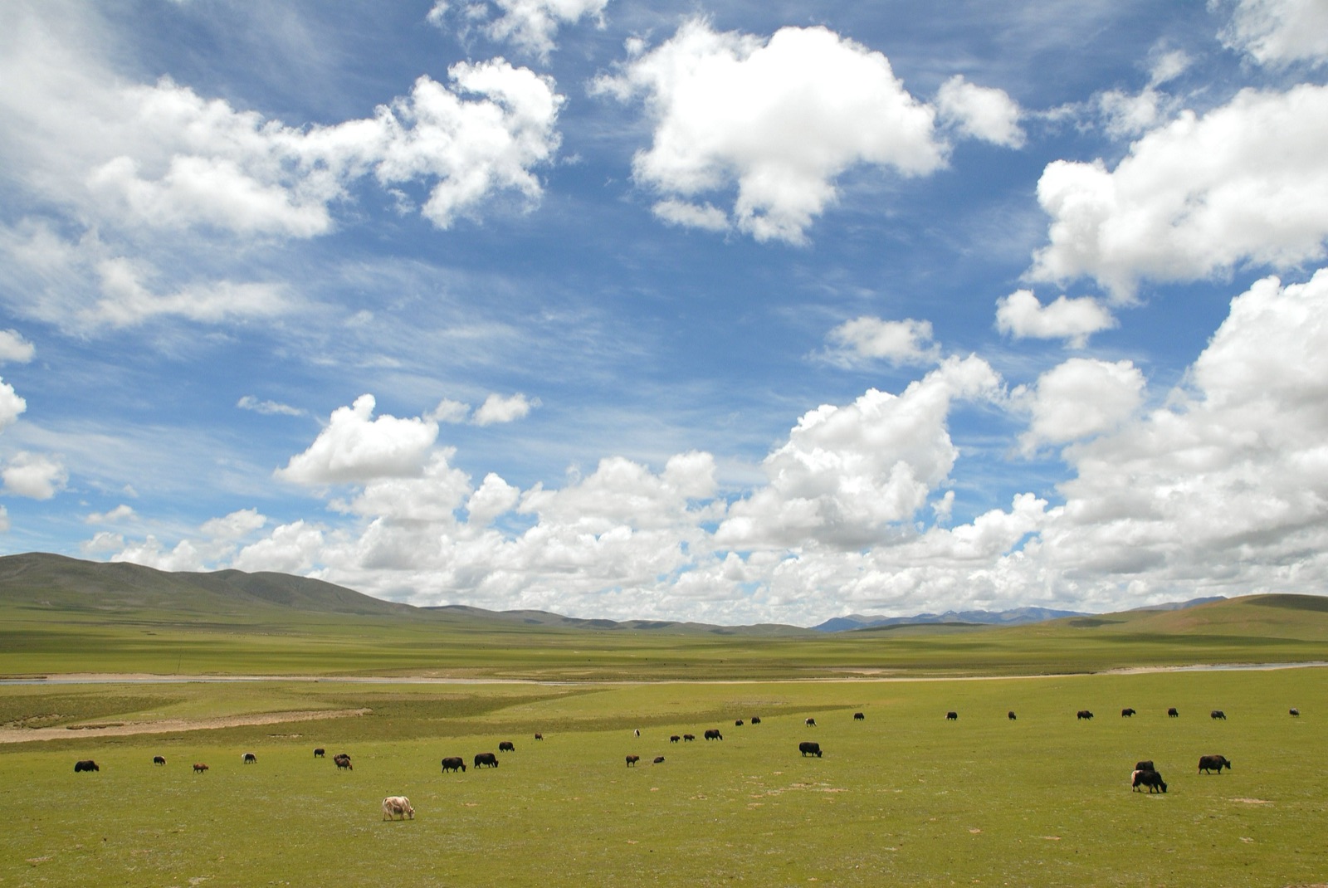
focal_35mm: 27
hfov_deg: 67.3
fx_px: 997
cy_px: 444
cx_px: 664
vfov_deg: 48.0
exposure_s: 1/400
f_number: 11
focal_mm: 18
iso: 200
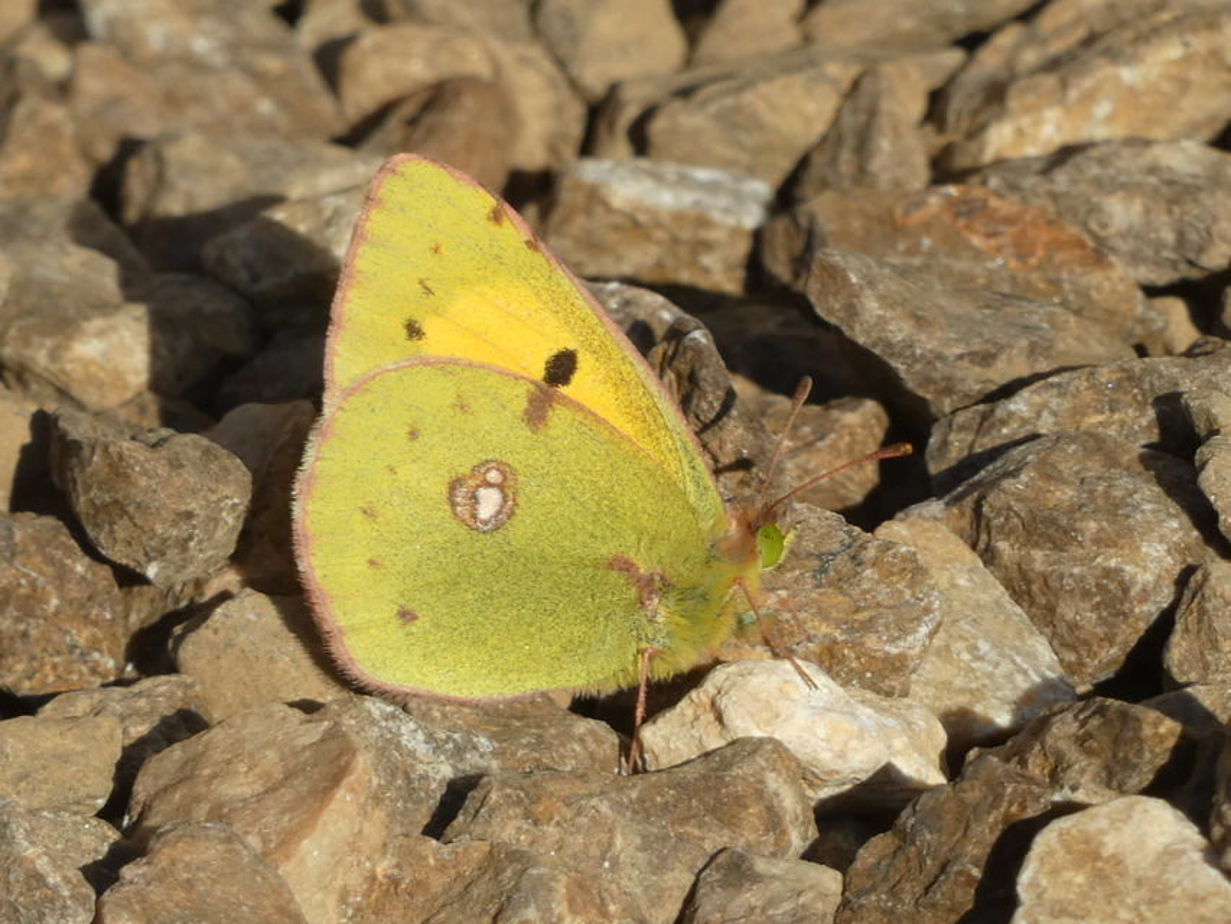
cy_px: 462
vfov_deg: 3.6
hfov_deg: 4.8
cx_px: 616
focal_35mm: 413
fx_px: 14689
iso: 80
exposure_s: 1/250
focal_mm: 74
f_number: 5.6
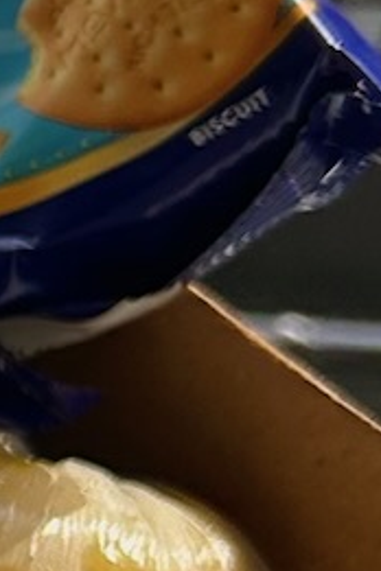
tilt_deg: -36.1
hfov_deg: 5.5
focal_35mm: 212
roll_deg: -1.4
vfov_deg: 9.7
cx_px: -1196
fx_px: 3365
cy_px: 486
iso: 50
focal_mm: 5.7
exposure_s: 1/1869
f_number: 1.5
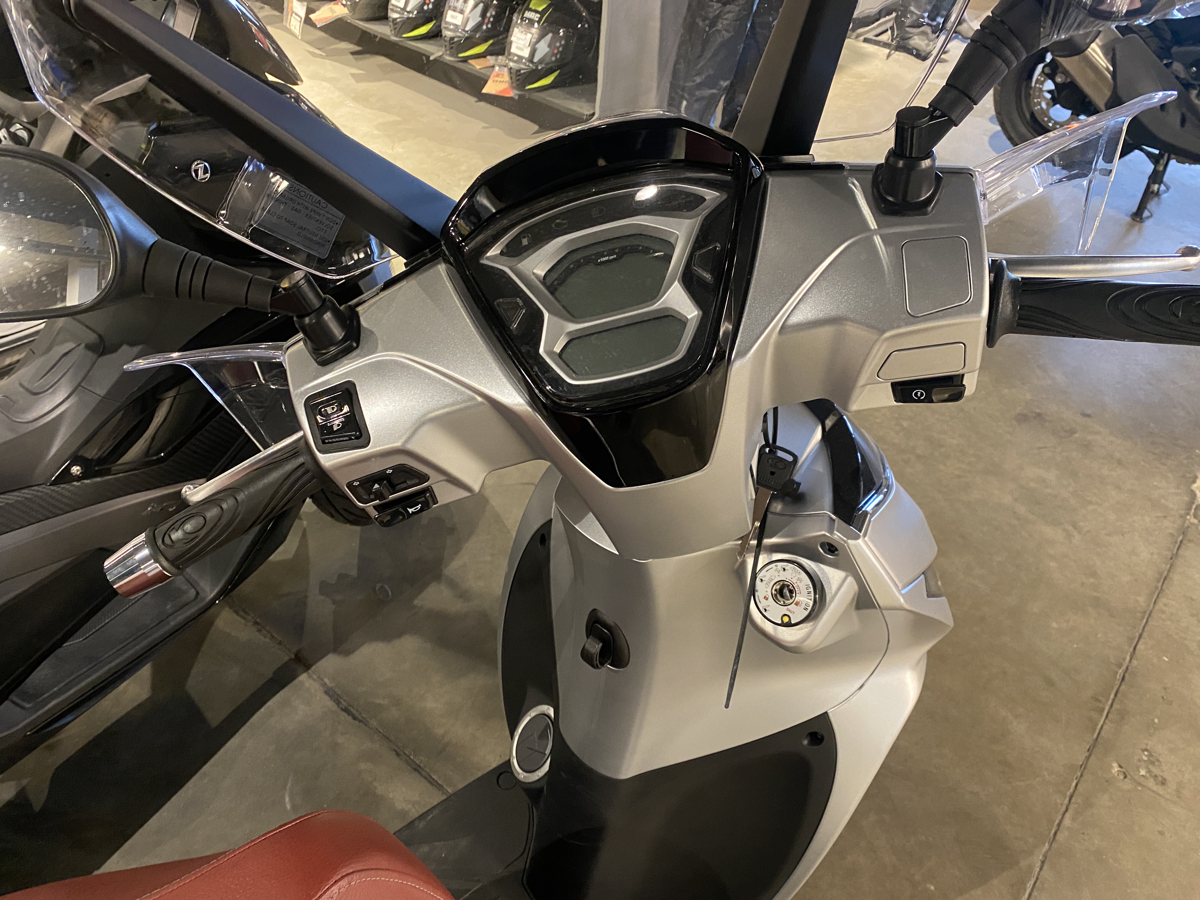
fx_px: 901
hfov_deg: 67.3
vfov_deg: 53.1
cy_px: 450
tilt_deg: -42.1
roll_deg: -4.6
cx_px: 600
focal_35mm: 26
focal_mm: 4.25
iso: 500
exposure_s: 1/33
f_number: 1.8
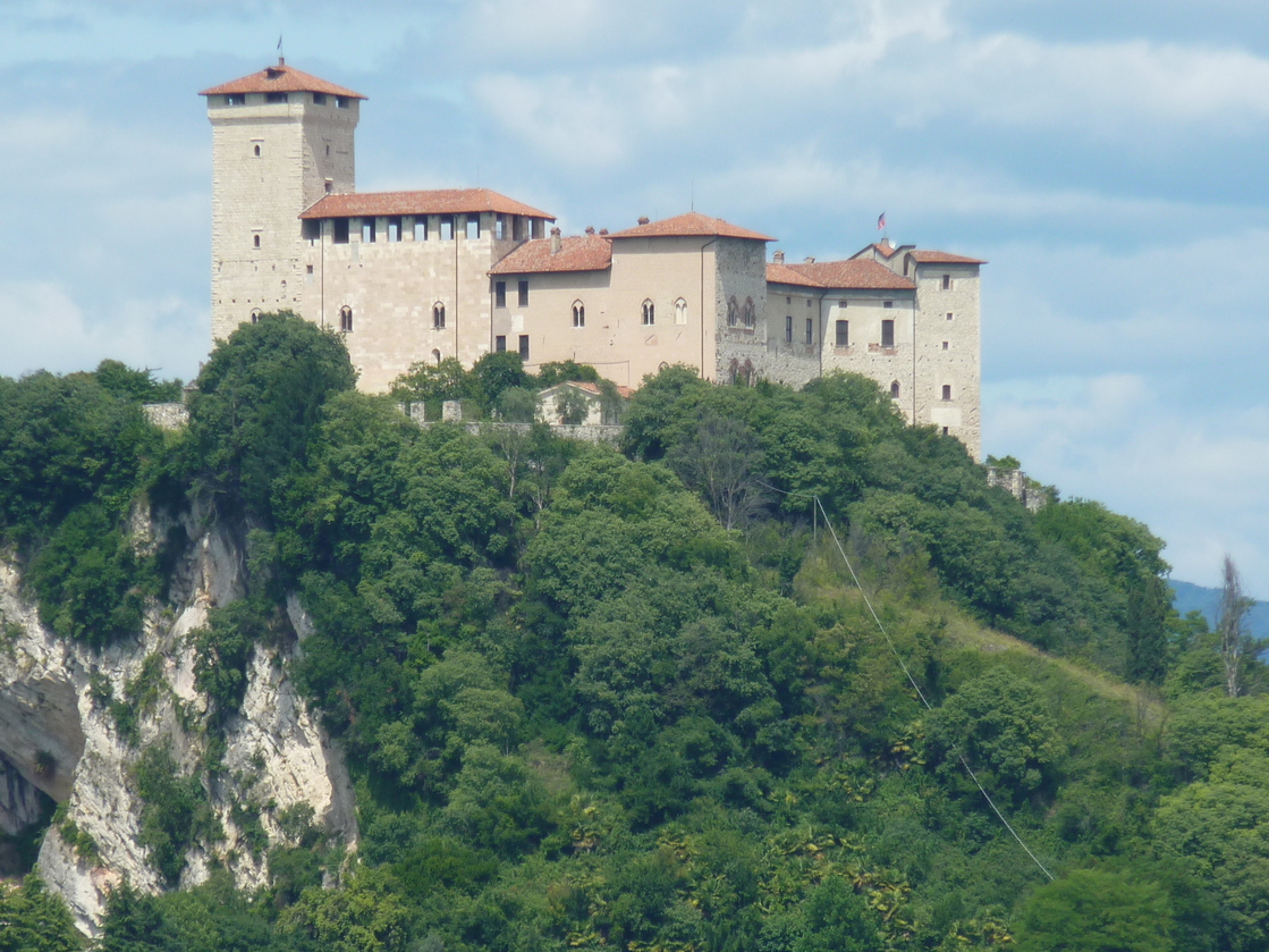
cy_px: 637
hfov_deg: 4.6
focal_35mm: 429
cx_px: 609
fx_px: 15725
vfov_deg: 3.5
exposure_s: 1/400
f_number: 5.6
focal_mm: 49.2
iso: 80
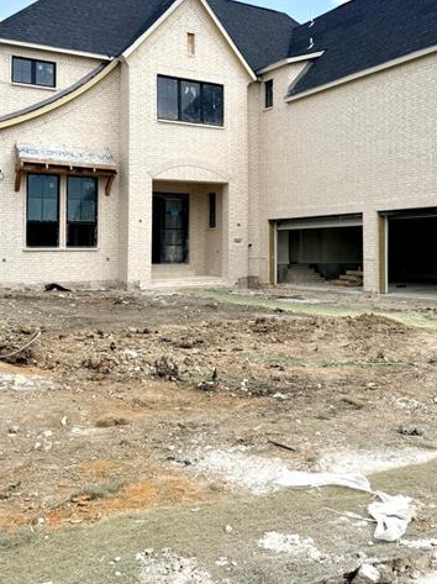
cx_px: 307
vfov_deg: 47.5
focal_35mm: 39
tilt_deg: +3.7
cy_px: 222
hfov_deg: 36.2
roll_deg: -0.8
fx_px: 657
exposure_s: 1/4673
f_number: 1.78
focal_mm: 6.76
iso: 80
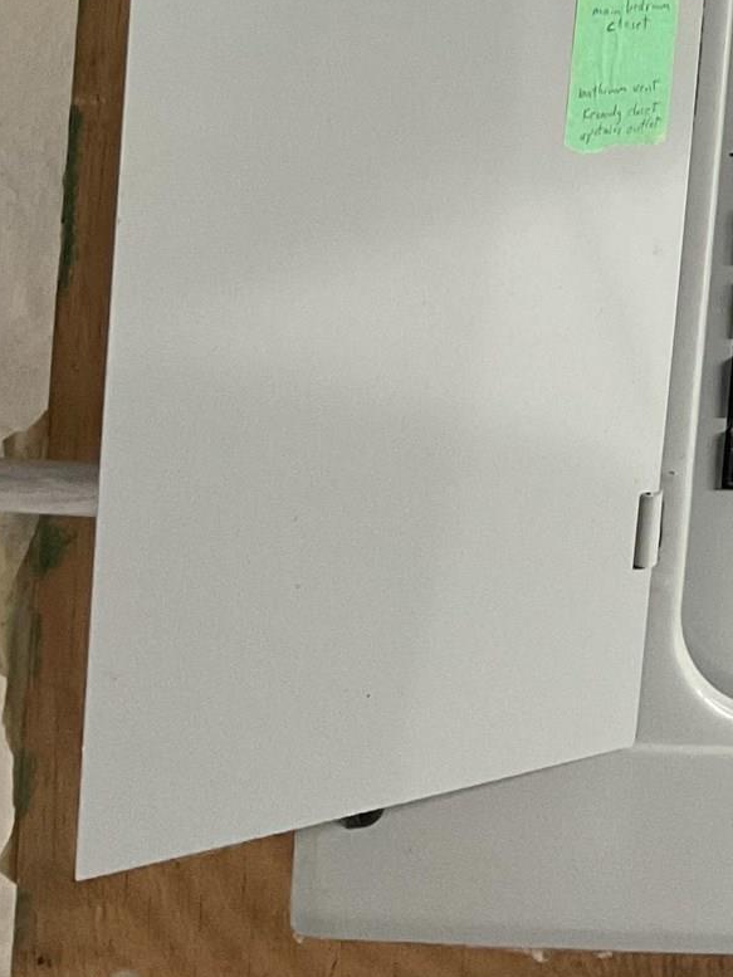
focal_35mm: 86
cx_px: 914
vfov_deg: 20.7
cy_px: -298
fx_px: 2427
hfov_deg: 16.4
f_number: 1.8
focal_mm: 3
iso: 125
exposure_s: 1/60
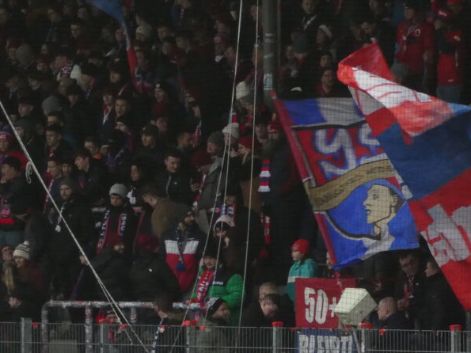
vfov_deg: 4.1
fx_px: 4938
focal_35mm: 363
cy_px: 306
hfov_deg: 5.5
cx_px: 441
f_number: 5.3
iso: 400
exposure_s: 1/125
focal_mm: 24.2
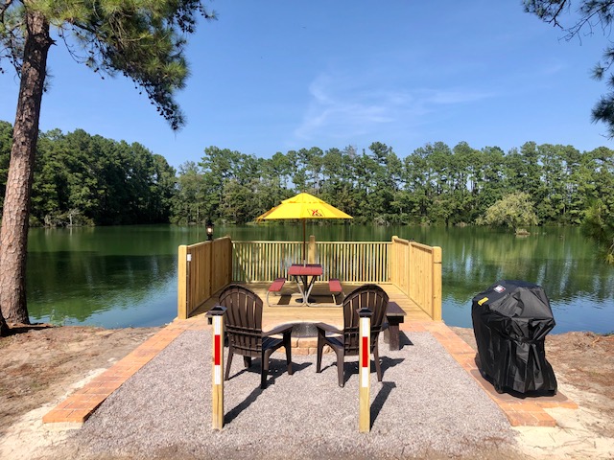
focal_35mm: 28
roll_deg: +0.0
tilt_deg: -2.8
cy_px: 230
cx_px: 307
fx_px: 497
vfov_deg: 49.7
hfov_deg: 63.4
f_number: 1.8
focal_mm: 4
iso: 20
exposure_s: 1/1715
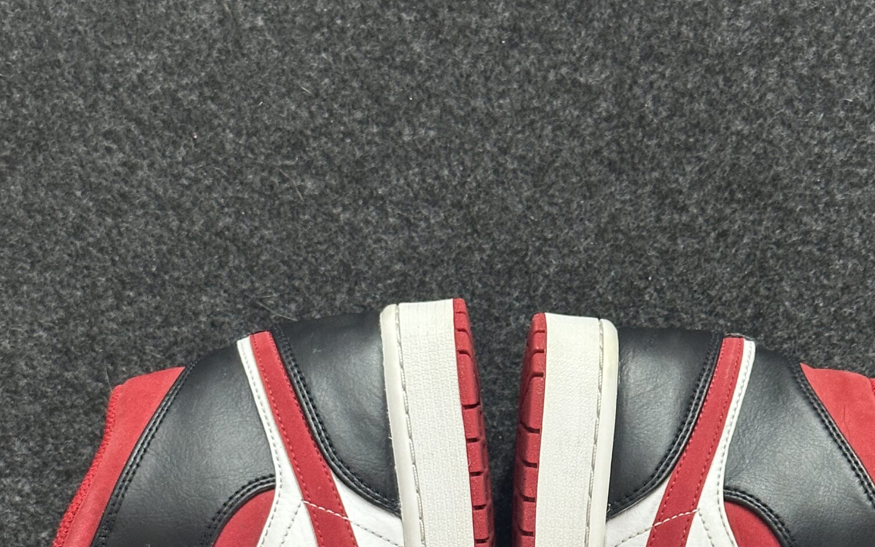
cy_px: 725
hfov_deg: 24.0
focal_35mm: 86
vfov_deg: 14.5
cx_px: 528
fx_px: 2051
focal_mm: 6.86
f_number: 1.78
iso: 250
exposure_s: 1/50
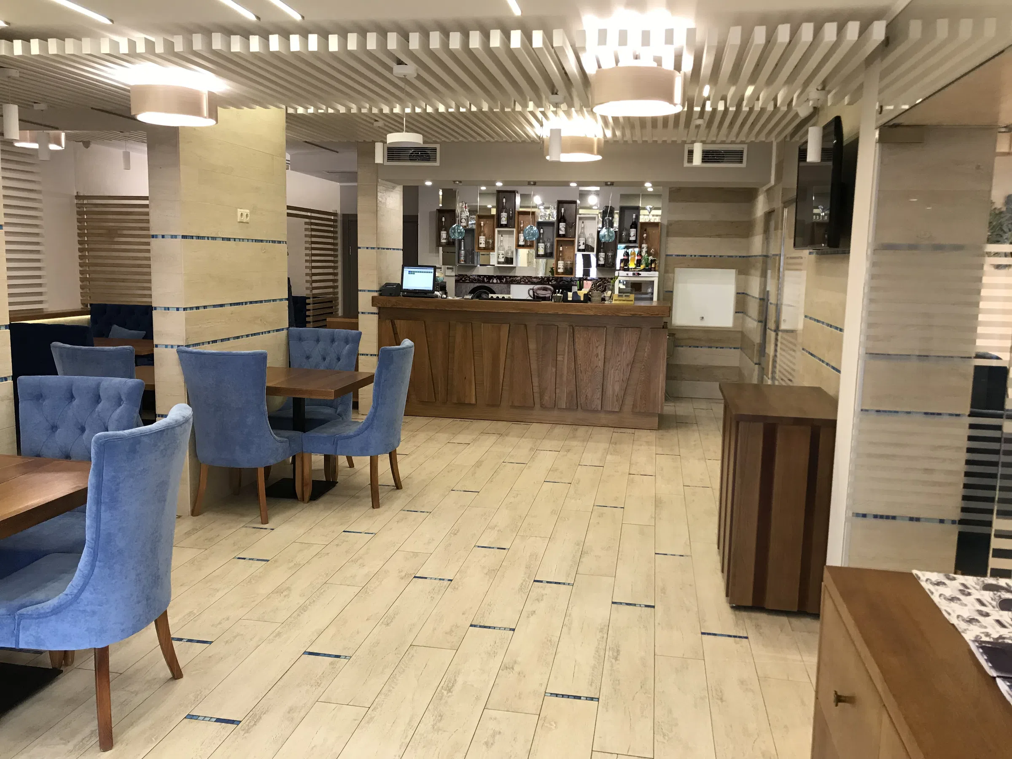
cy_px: 380
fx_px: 819
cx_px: 506
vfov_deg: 49.7
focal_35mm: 28
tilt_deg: -7.7
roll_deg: -0.7
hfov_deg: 63.4
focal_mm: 3.99
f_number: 1.8
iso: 32
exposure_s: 1/25
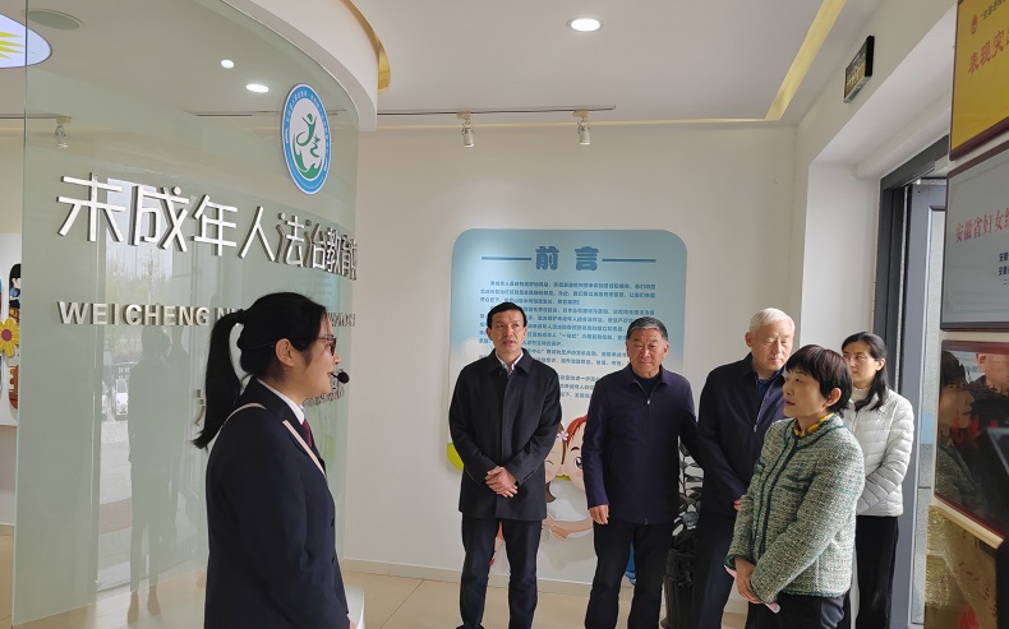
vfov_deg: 43.1
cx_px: 502
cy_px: 339
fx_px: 797
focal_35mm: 29
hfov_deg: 64.7
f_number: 1.9
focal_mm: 5.52
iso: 200
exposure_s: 1/120
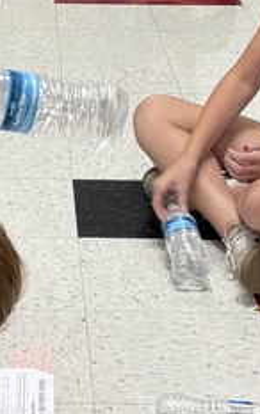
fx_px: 1369
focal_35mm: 121
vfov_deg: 17.1
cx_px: 25
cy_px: 66
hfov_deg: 10.8
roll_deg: -1.0
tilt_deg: -16.7
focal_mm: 5.96
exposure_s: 1/60
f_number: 1.6
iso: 125
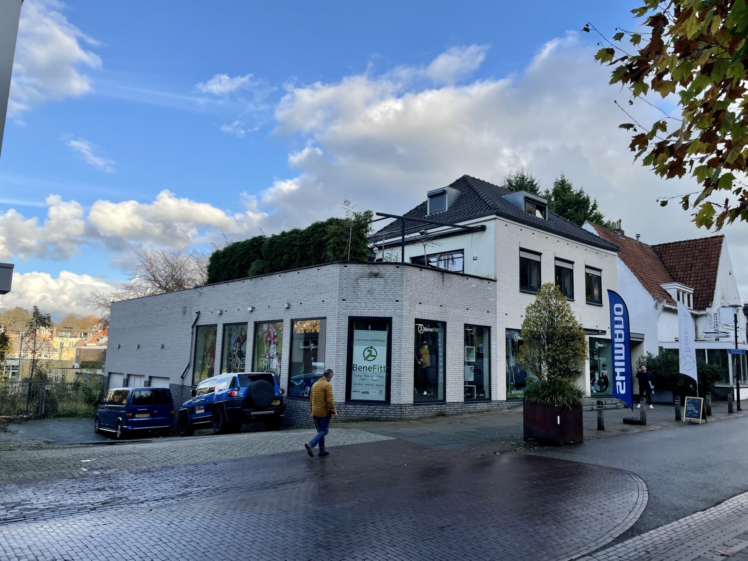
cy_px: 280
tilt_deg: +8.7
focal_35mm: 26
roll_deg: -1.6
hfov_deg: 67.3
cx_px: 374
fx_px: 562
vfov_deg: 53.1
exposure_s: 1/1595
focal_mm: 4.2
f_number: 1.6
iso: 32
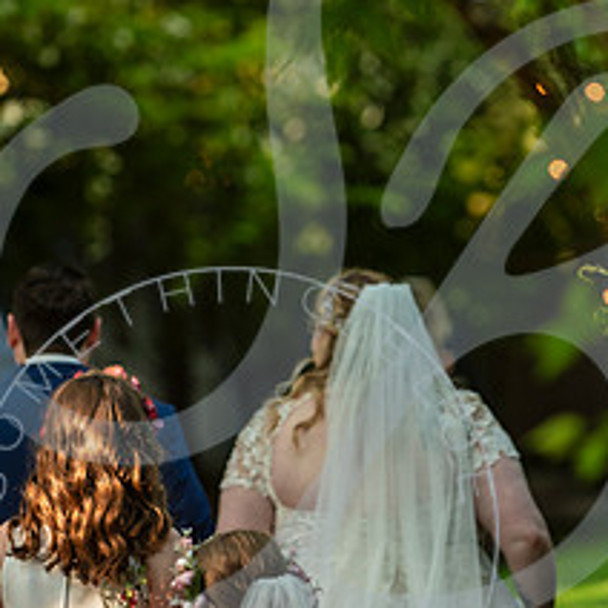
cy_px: 315
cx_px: 361
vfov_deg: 6.1
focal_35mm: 288
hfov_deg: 6.1
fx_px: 5723
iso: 160
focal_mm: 160
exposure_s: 1/250
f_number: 2.8
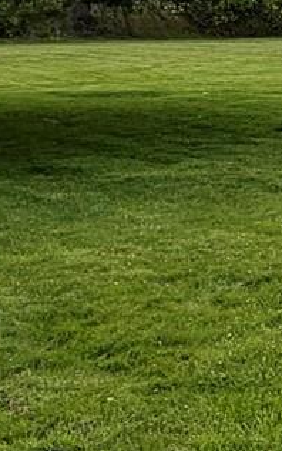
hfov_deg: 11.1
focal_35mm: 96
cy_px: 57
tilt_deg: -2.0
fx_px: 1181
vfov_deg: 21.2
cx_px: 714
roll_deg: -0.2
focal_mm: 2.22
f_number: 2.2
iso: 25
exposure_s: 1/770
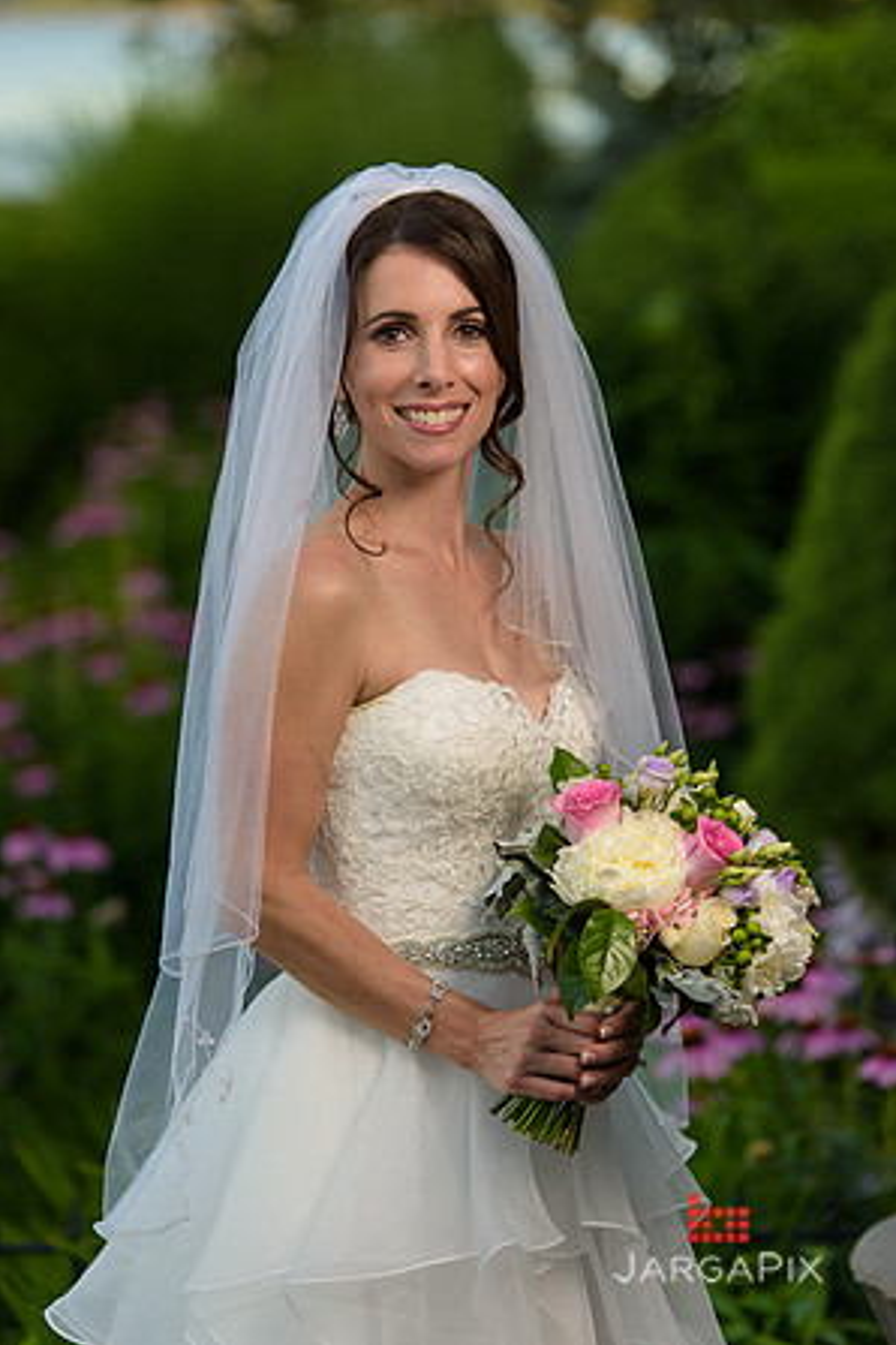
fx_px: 5264
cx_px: 448
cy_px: 671
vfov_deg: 14.6
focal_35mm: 141
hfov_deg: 9.7
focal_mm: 140
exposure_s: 1/400
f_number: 3.2
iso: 200
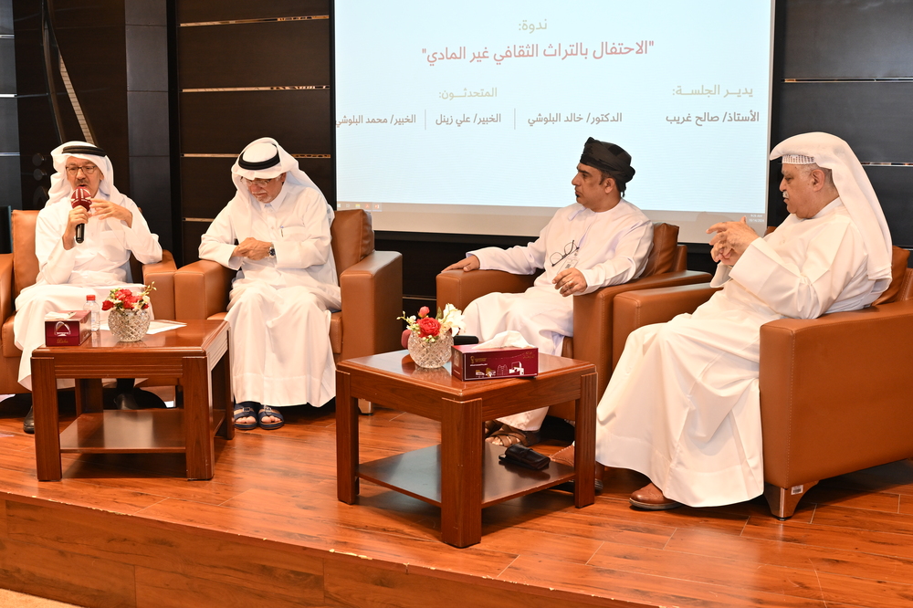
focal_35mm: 42
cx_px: 456
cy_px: 304
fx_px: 1065
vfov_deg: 31.9
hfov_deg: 46.4
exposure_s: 1/200
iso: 800
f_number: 4.5
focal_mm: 28.5
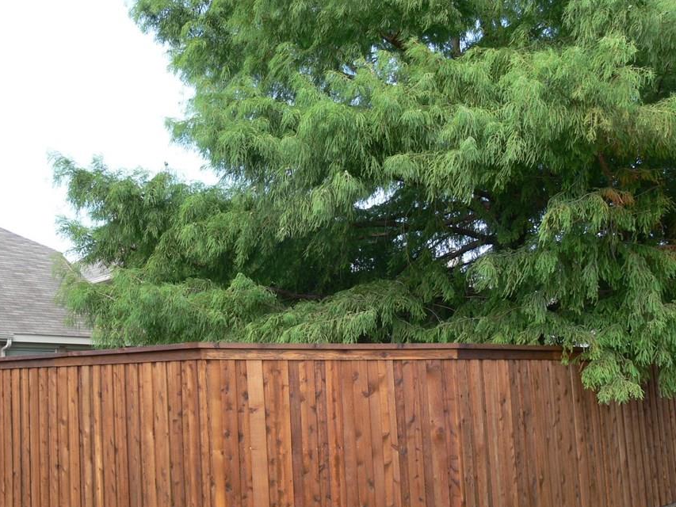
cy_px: 277
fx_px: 820
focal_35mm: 42
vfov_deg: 34.3
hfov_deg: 44.7
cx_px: 296
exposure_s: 1/60
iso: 80
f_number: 4
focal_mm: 7.4
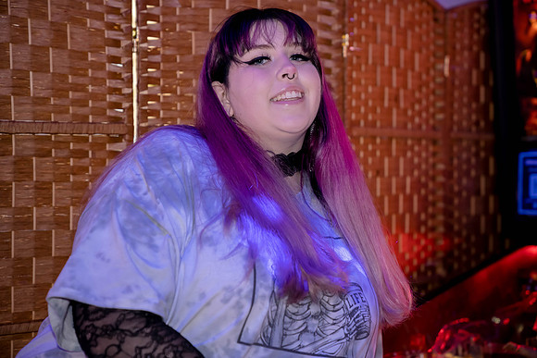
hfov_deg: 28.8
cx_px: 268
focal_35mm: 70
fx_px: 1044
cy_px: 179
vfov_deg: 19.5
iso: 3200
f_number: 2.8
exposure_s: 1/160
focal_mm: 70
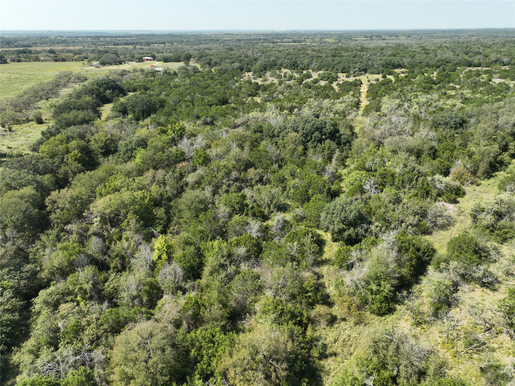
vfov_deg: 56.8
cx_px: 258
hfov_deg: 71.6
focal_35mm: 24
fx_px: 357
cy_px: 193
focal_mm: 12.29
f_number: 2.8
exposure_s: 1/1250
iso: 120
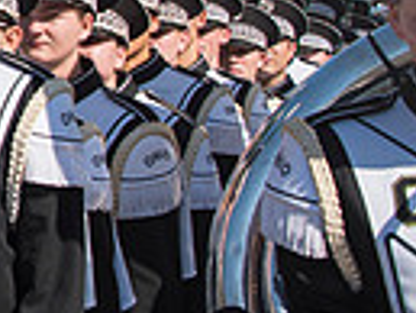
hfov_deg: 16.1
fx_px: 1251
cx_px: -319
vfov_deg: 13.7
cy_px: -89
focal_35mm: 104
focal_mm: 24
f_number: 5.6
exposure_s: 1/1600
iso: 200
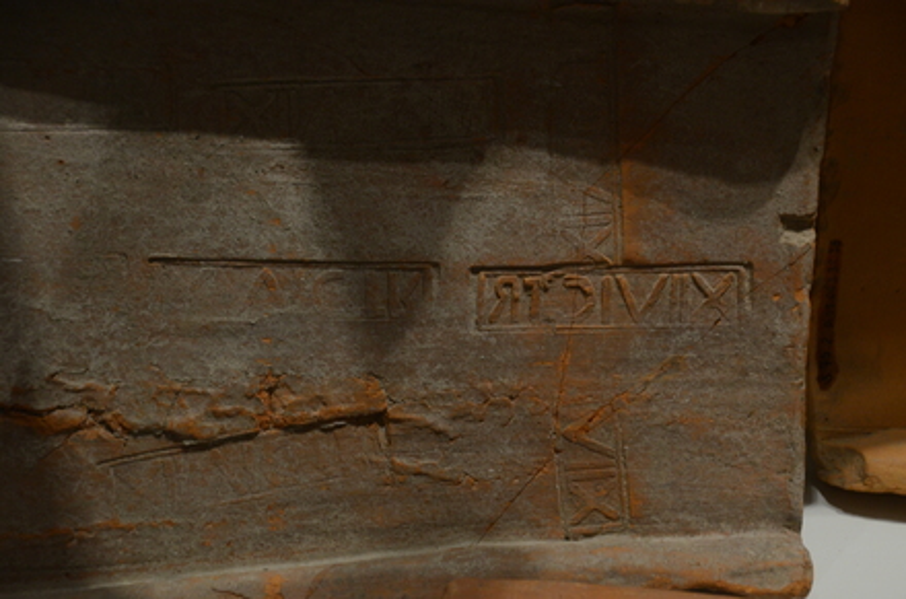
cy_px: 300
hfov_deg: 17.5
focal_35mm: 117
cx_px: 453
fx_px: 2937
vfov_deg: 11.6
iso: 1250
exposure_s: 1/50
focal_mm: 78
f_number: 5.3
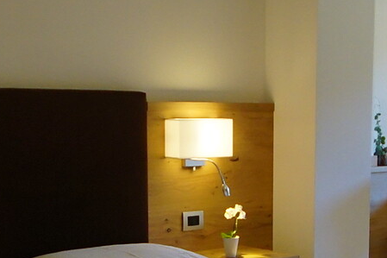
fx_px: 827
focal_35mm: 77
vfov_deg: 17.5
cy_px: 226
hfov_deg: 26.2
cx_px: 249
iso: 500
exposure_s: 1/60
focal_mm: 12
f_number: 5
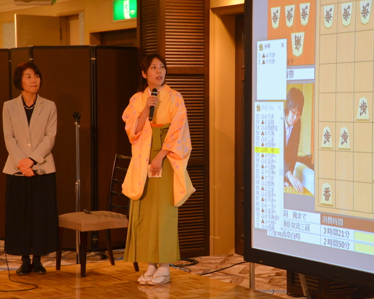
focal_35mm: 95
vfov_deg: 16.3
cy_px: 149
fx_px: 1047
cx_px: 174
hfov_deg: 20.3
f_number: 4.8
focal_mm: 55
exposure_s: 1/40
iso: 800
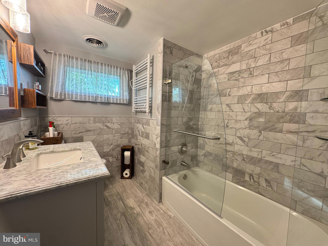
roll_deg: -1.5
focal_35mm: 14
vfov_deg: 85.7
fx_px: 133
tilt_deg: -5.1
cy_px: 123
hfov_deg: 102.1
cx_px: 164
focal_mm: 2.22
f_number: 2.2
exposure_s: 1/60
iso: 200
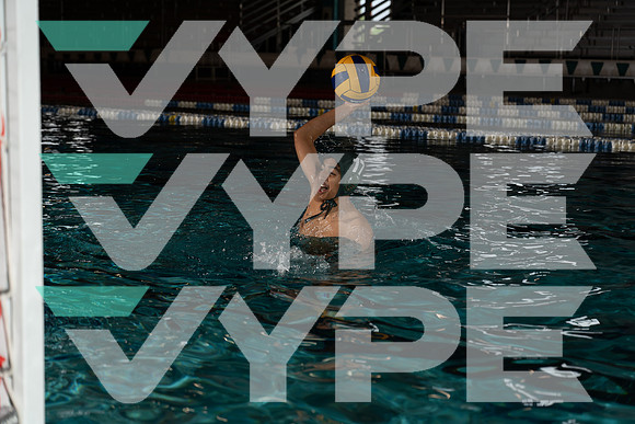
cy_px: 212
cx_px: 318
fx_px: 1235
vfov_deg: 19.5
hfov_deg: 28.8
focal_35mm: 70
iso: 100
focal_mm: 70
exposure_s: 1/250
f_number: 4
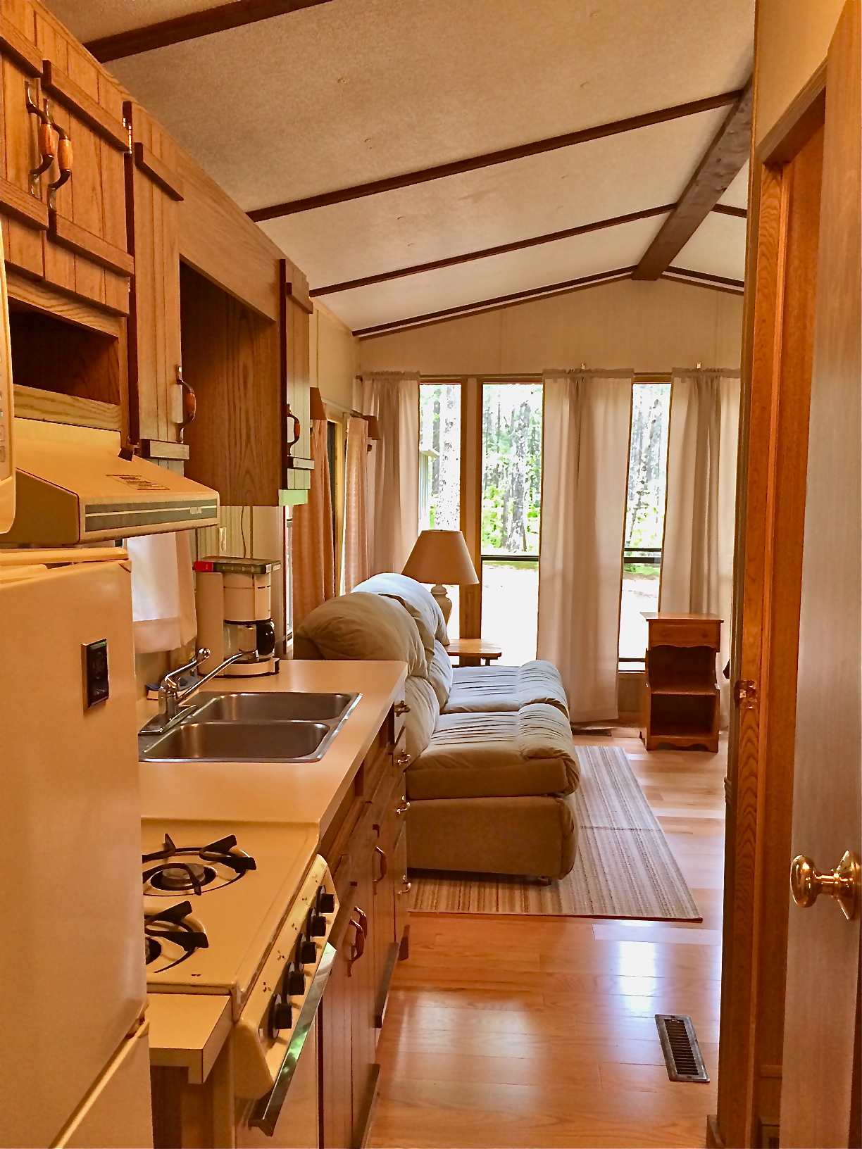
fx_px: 996
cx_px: 431
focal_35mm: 30
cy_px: 574
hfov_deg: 46.8
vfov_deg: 60.0
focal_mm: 4.12
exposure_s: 1/30
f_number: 2.2
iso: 50
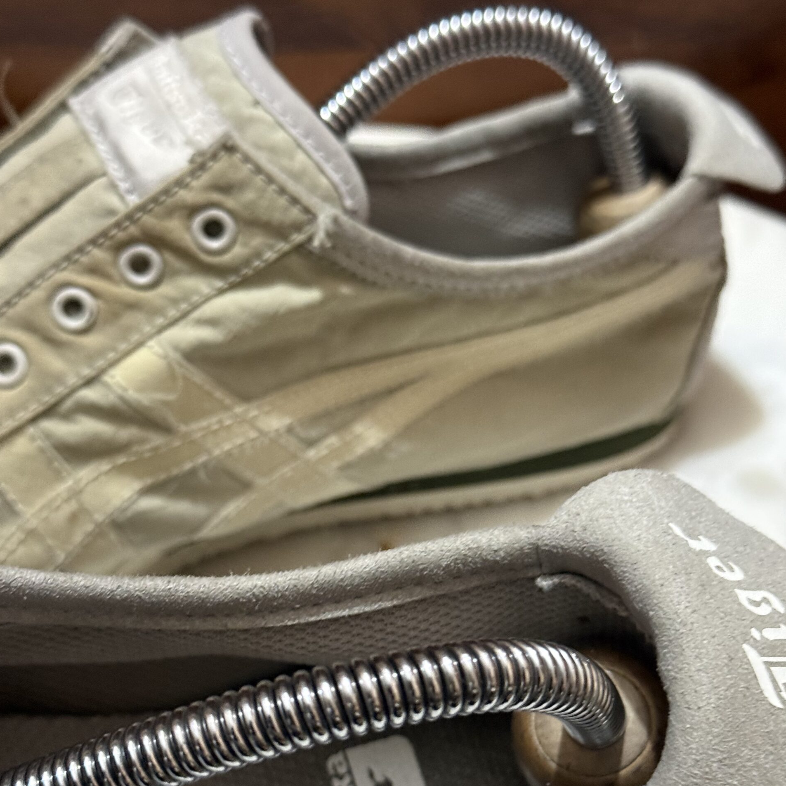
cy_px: 501
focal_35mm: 57
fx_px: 1464
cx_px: 394
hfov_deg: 30.0
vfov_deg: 29.9
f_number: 1.78
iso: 400
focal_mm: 6.76
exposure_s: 1/33
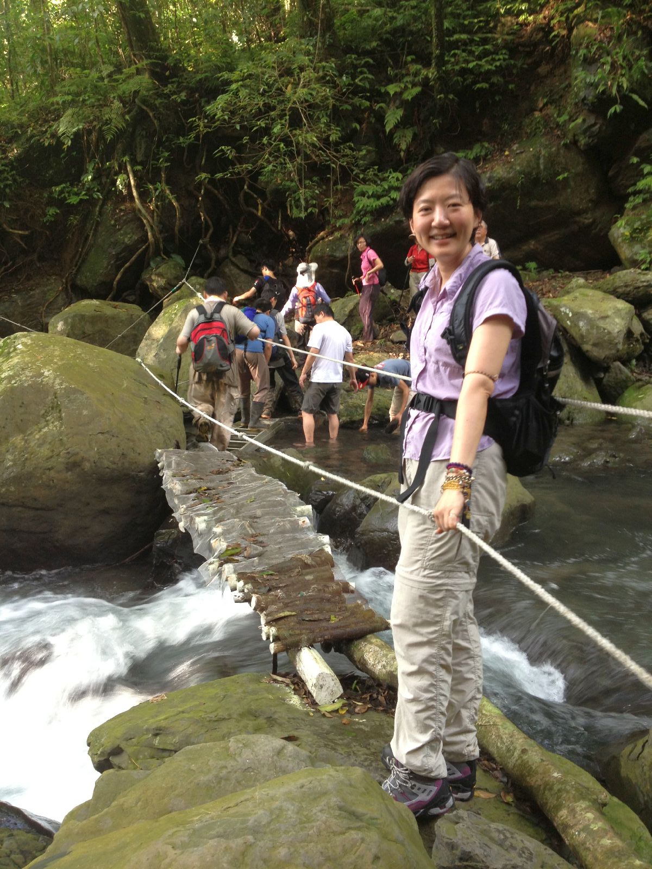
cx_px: 326
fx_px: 879
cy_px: 434
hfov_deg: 40.7
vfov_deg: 52.6
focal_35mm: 35
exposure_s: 1/20
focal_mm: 4.28
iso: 80
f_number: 2.4
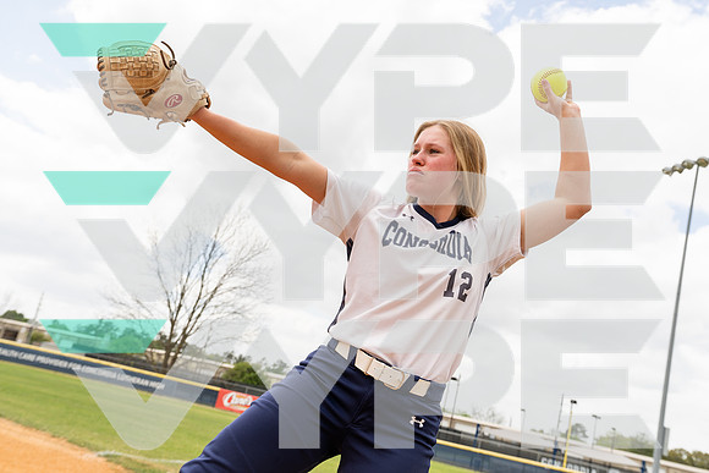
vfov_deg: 34.2
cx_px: 354
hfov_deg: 49.5
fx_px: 768
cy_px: 236
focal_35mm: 39
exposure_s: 1/250
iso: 100
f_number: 6.3
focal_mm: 39
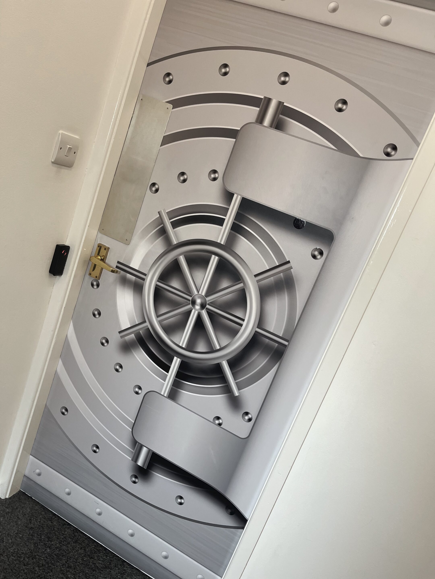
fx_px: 436
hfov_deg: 53.1
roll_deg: -20.4
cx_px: 218
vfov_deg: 67.3
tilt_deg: -12.7
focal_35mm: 26
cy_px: 290
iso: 125
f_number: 1.6
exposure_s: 1/100
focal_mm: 5.1
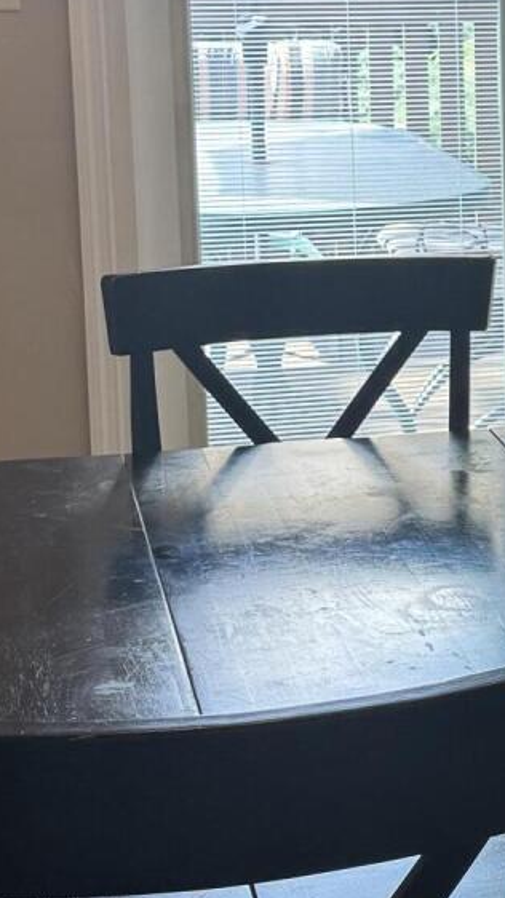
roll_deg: +1.3
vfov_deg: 22.8
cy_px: 252
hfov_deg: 12.5
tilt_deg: -9.2
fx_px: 2215
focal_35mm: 93
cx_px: 702
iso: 125
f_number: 1.78
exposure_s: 1/120
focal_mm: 6.76
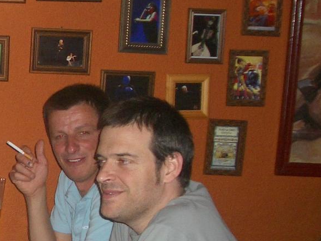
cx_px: -64
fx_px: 891
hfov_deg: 19.3
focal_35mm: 96
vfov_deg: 15.4
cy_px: 149
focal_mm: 5.8
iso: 100
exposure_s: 1/60
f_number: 2.6
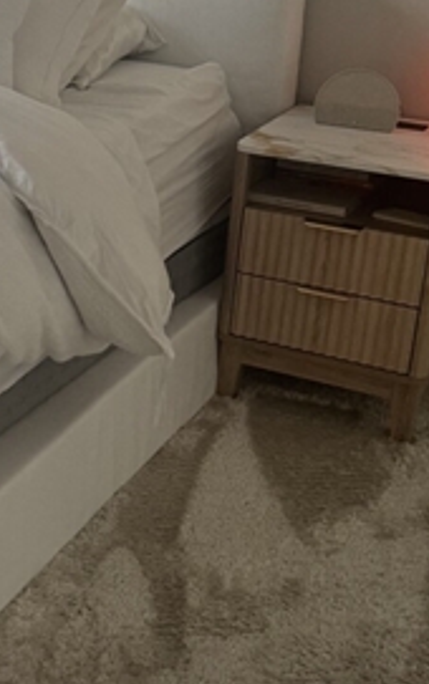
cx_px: -98
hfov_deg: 17.2
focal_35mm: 72
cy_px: 260
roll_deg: -0.1
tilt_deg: -20.8
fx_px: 1343
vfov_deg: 28.5
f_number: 1.78
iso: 400
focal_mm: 6.76
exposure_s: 1/60
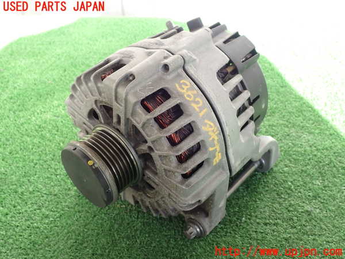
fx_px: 359
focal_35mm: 36
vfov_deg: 39.7
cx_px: 172
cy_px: 130
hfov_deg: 51.4
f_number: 3.5
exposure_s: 1/80
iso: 100
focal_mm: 6.37
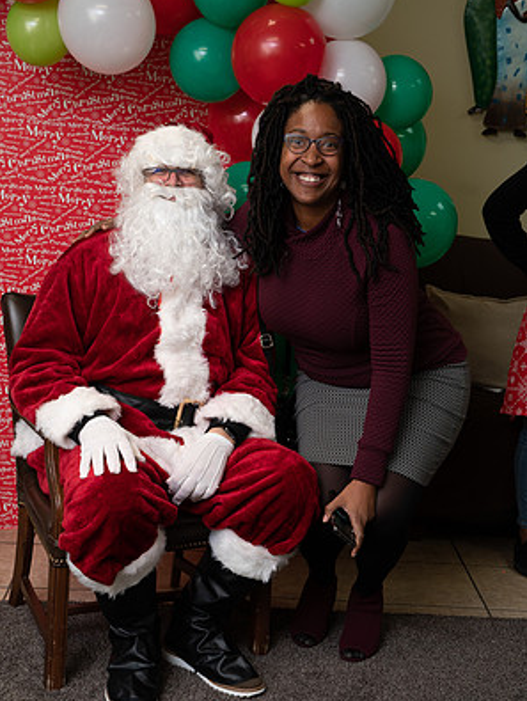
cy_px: 376
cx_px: 263
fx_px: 1175
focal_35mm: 58
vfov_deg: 33.2
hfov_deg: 25.3
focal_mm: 53
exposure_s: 1/80
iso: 400
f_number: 5
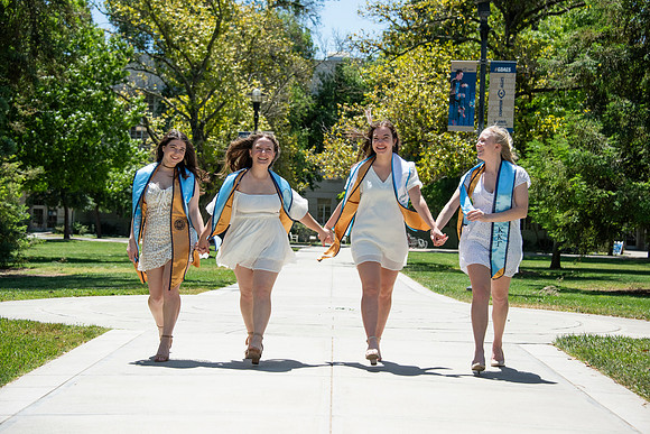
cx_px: 325
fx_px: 1300
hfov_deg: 28.1
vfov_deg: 18.9
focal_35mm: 72
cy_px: 217
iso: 500
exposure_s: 1/2500
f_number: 5.6
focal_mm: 72
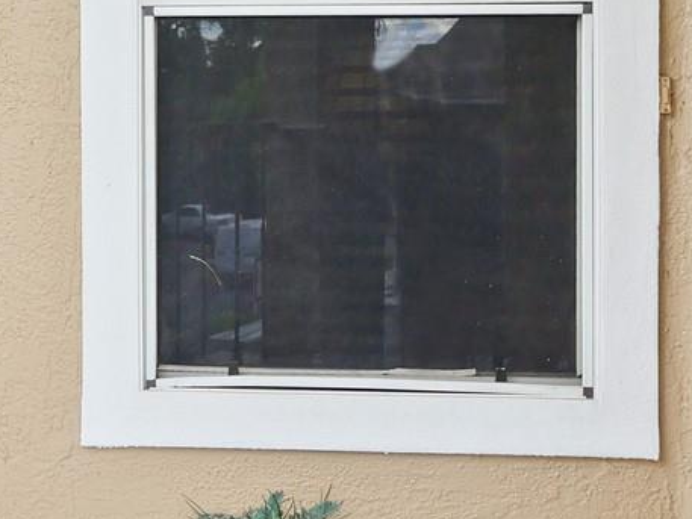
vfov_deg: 29.6
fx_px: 980
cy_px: 198
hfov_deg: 38.8
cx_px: 307
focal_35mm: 49
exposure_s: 1/160
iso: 200
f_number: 5
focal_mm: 7
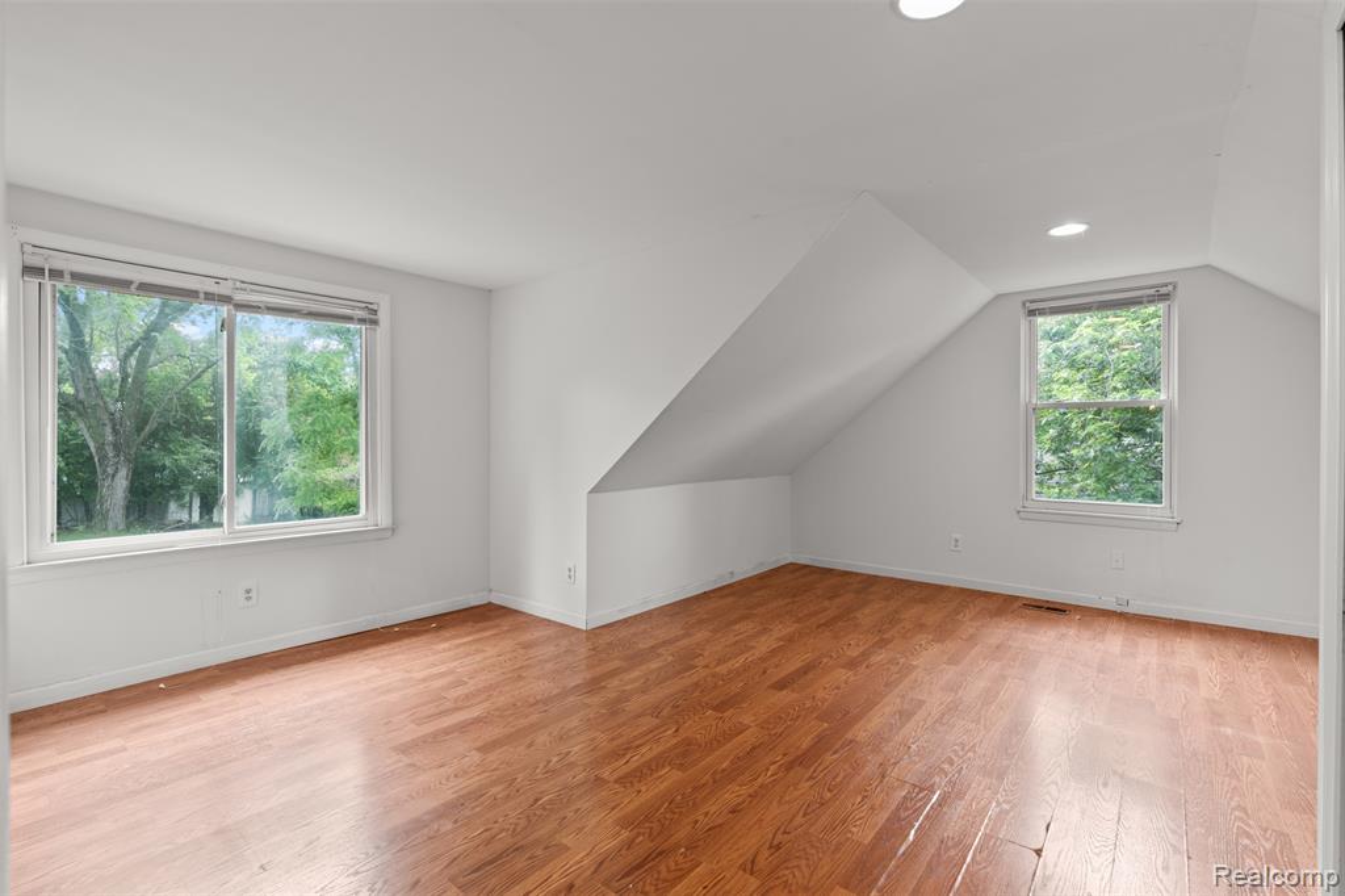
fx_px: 598
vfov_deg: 73.7
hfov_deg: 96.8
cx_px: 672
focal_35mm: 16
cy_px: 448
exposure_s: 1/3
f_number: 8
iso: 400
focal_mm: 16
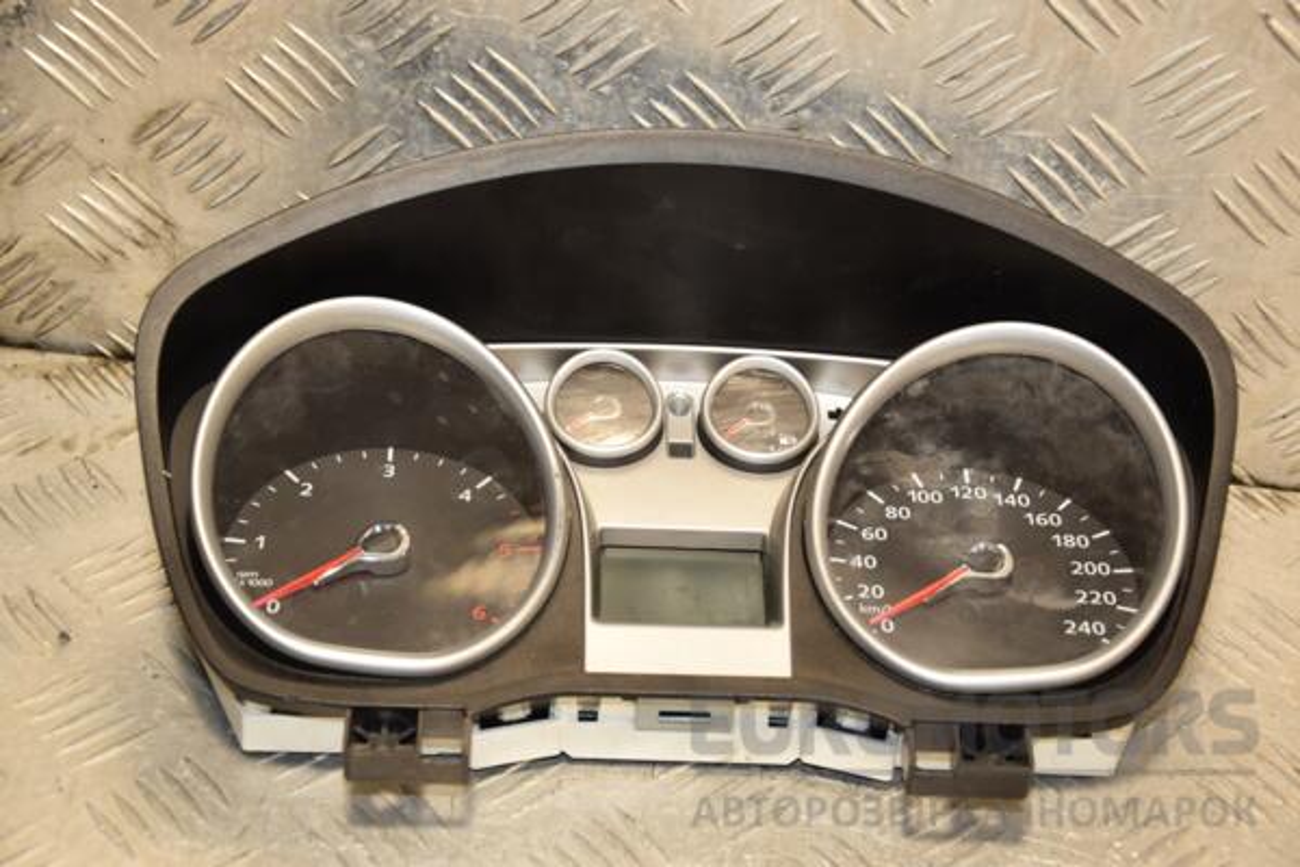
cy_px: 434
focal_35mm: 78
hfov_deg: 26.0
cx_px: 650
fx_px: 2816
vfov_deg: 17.5
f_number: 5
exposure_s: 1/160
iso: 800
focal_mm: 52
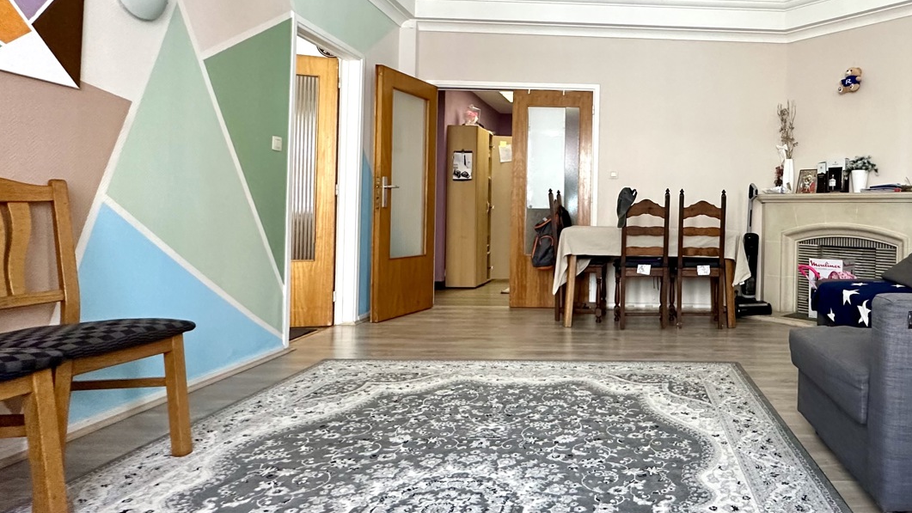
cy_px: 211
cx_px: 653
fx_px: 556
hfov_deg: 74.5
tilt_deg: +0.0
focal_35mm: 23
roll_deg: -1.2
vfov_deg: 49.3
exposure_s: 1/50
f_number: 2.2
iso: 400
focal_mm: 2.22
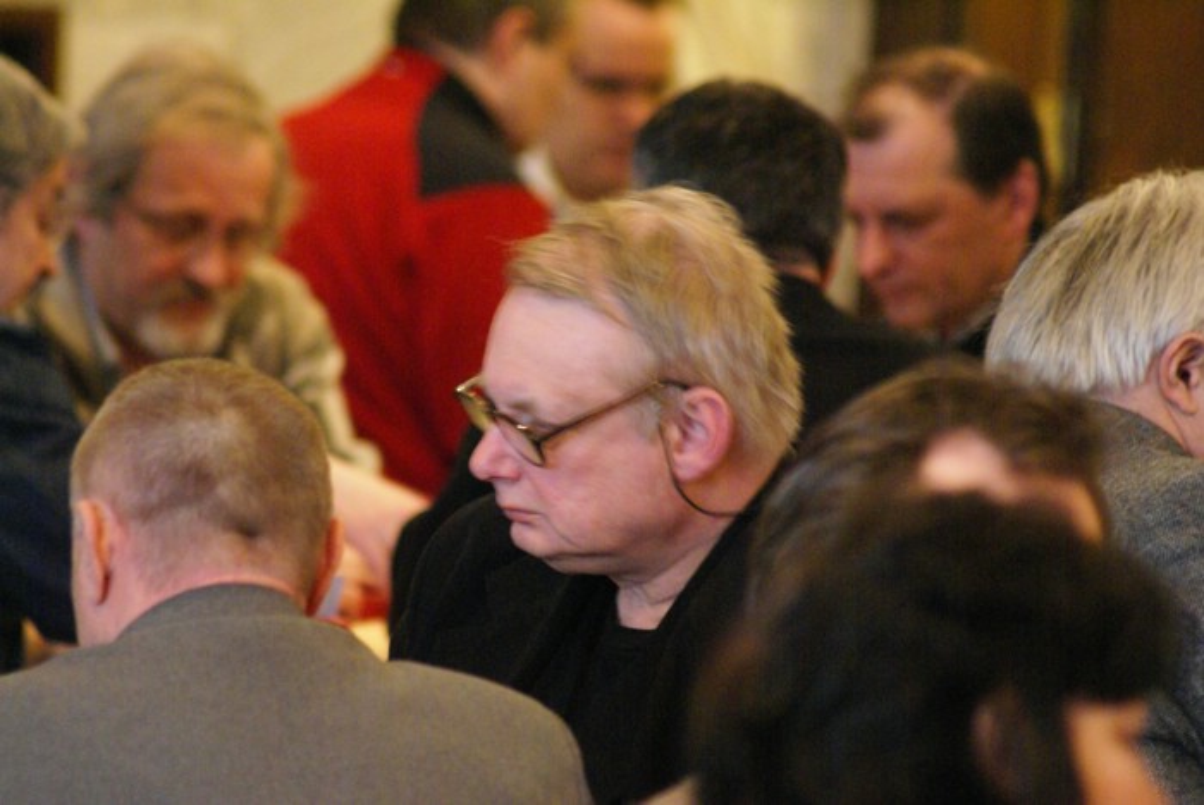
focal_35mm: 450
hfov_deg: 4.6
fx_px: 15062
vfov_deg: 3.1
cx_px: 602
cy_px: 402
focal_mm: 300
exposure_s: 1/5
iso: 1600
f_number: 5.6
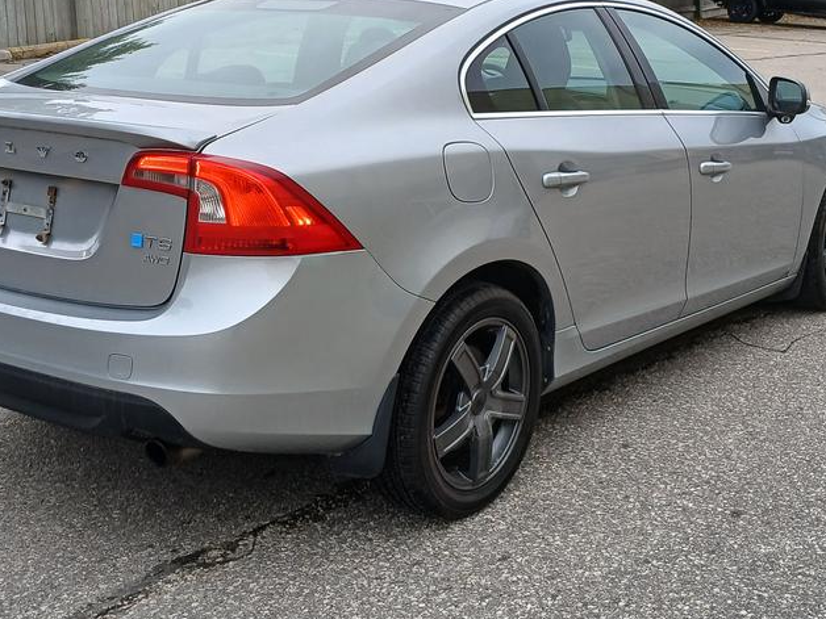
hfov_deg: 36.1
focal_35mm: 53
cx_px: 477
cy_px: 173
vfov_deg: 27.2
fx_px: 1265
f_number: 1.8
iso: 25
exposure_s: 1/100
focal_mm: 3.98
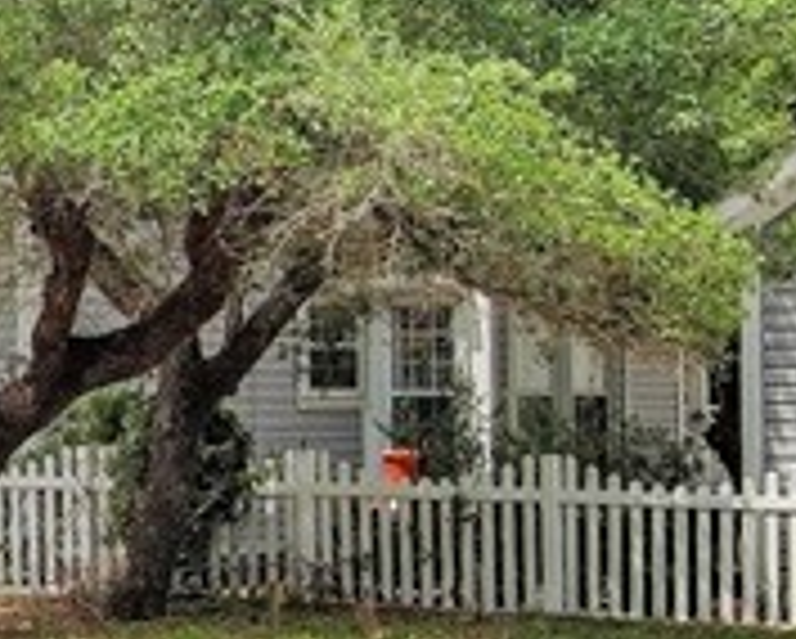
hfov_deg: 10.7
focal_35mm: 167
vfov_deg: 9.2
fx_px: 3939
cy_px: 137
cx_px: -742
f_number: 2.8
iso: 100
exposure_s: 1/80
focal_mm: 10.57
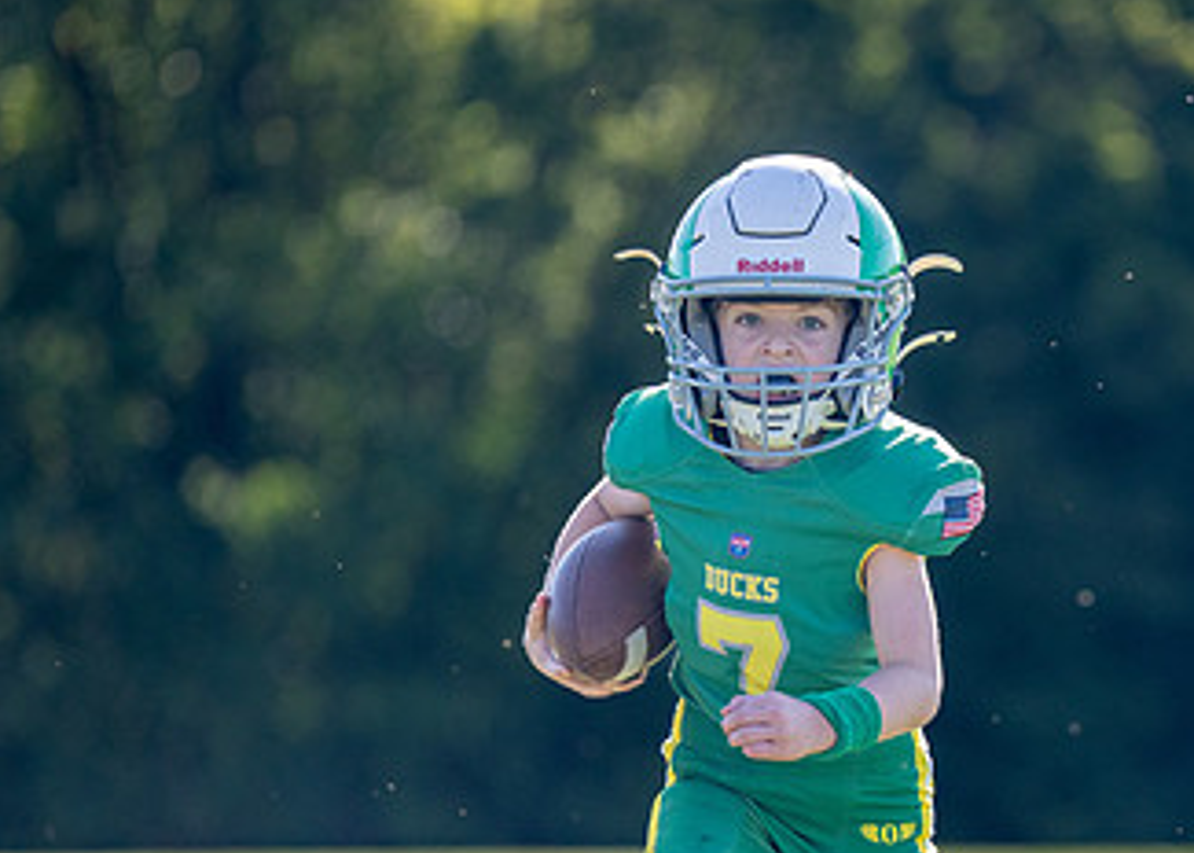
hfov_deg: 4.6
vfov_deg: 3.3
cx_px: 985
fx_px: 14918
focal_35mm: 440
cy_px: 591
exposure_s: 1/2500
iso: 250
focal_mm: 200
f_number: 2.8
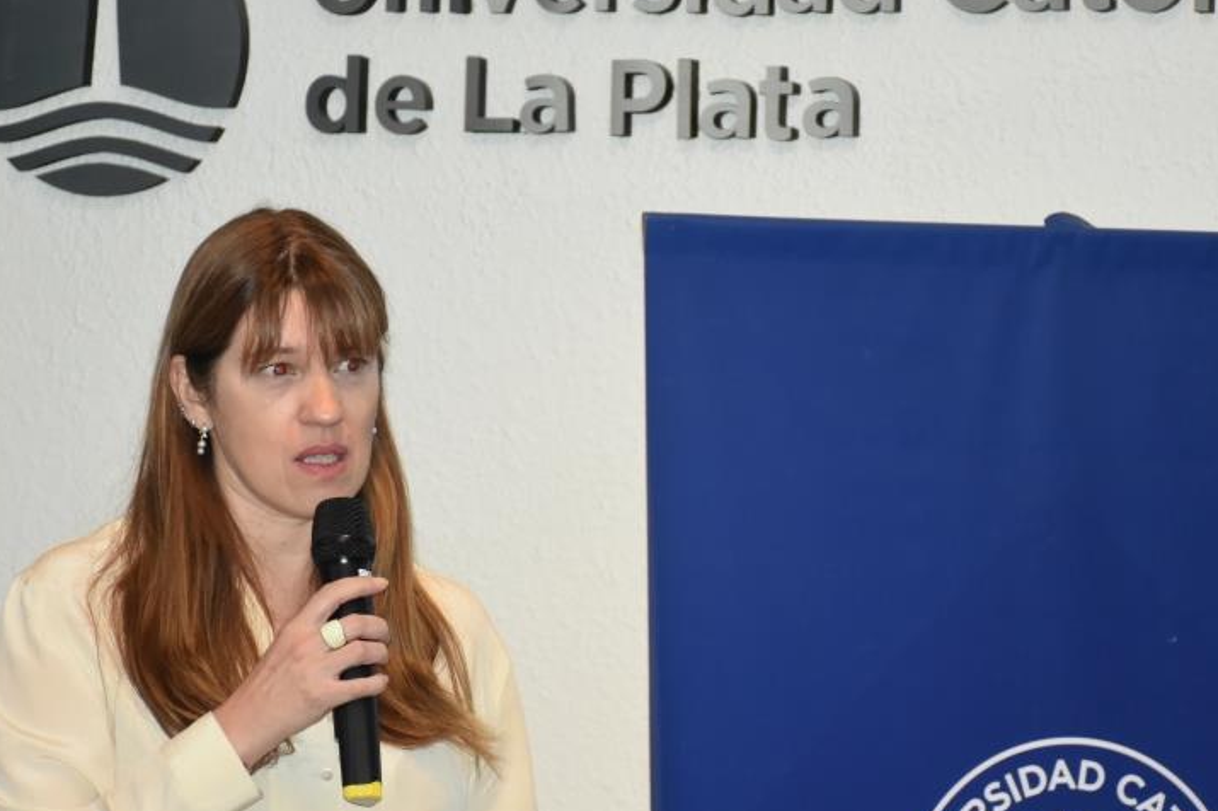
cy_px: 464
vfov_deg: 8.0
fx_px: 5816
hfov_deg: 12.0
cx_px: 634
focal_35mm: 172
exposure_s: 1/60
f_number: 5.6
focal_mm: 80
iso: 1600
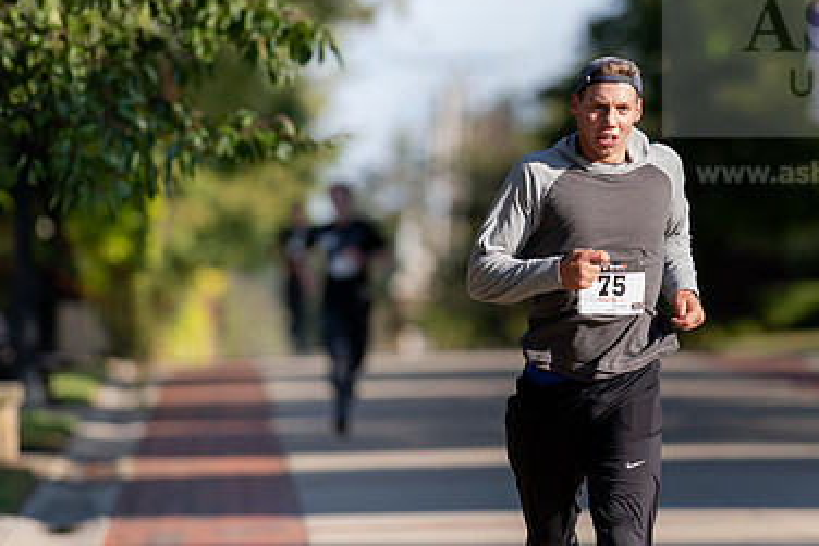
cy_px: 219
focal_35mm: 463
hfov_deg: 4.4
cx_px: 597
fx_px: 10537
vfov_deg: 3.0
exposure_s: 1/640
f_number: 4
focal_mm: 300
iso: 200
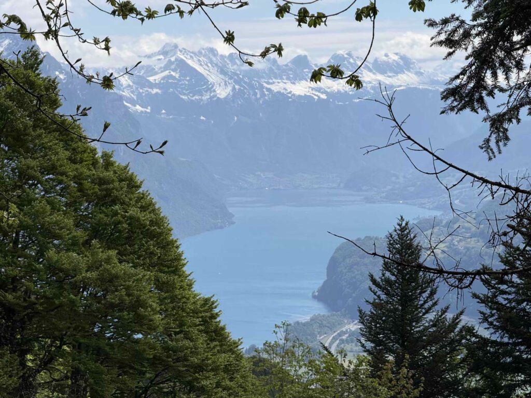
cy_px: 199
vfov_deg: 12.3
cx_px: 266
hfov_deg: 16.4
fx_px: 1841
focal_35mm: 120
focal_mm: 15.66
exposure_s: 1/2439
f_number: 2.8
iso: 50
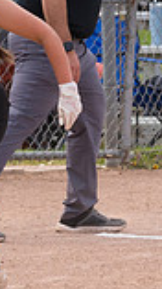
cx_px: -66
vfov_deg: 2.6
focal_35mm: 840
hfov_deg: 1.4
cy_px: 99
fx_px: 6432
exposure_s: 1/1600
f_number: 5.6
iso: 400
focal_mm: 145
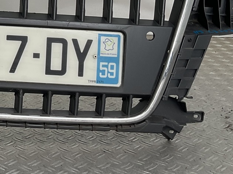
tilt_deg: -8.9
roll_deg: -1.5
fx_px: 626
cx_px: -60
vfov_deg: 15.3
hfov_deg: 19.6
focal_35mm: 93
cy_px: -31
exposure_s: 1/127
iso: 16
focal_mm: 3
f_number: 1.8
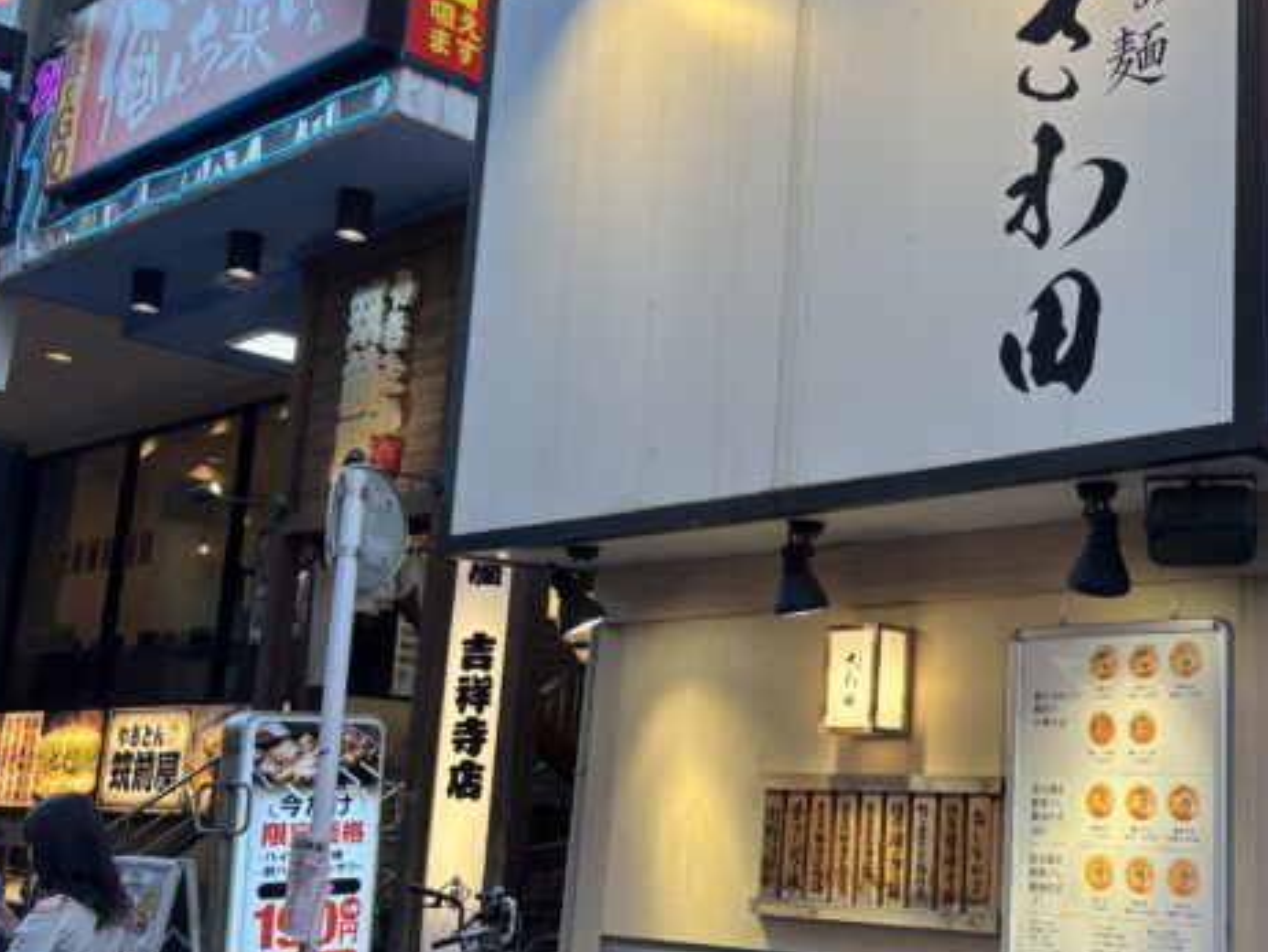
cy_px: 524
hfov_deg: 40.3
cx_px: 1015
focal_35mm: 45
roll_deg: -1.7
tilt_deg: +9.9
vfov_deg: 32.2
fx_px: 1649
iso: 50
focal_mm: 5.96
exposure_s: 1/100
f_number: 1.6
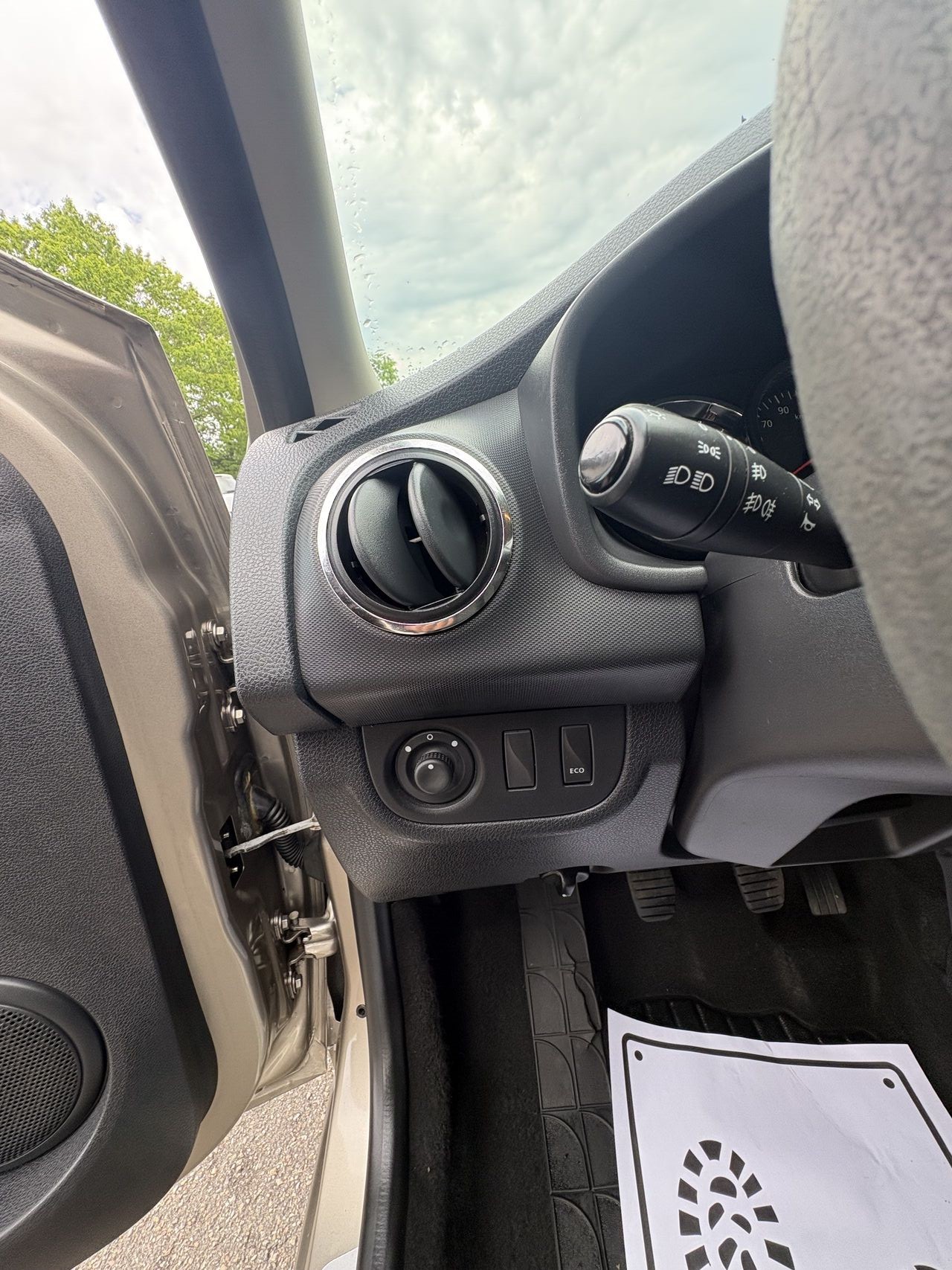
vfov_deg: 102.1
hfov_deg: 85.7
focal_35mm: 14
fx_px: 513
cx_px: 476
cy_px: 635
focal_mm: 2.22
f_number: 2.2
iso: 160
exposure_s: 1/99
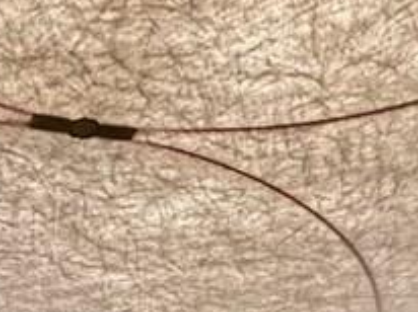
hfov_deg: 17.8
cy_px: 1072
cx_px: 34
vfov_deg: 9.2
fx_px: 1315
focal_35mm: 109
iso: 250
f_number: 2.2
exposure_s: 1/120
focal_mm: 2.22
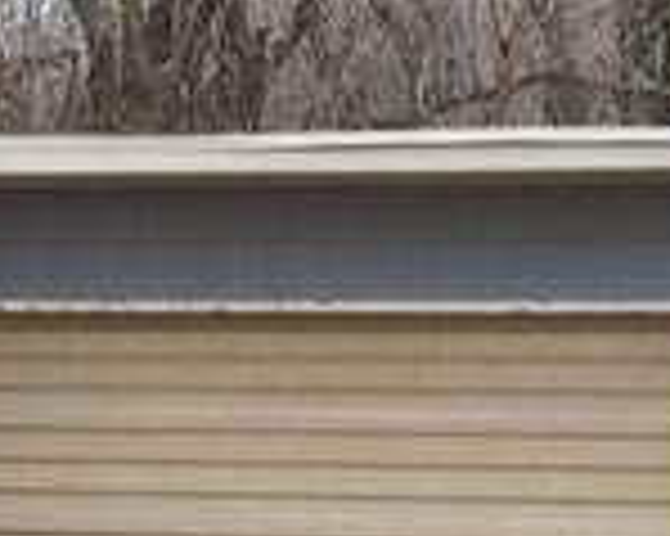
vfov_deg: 4.6
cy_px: 65
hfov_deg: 5.4
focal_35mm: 338
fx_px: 6698
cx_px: -1205
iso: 100
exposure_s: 1/13
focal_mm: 42
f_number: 7.1
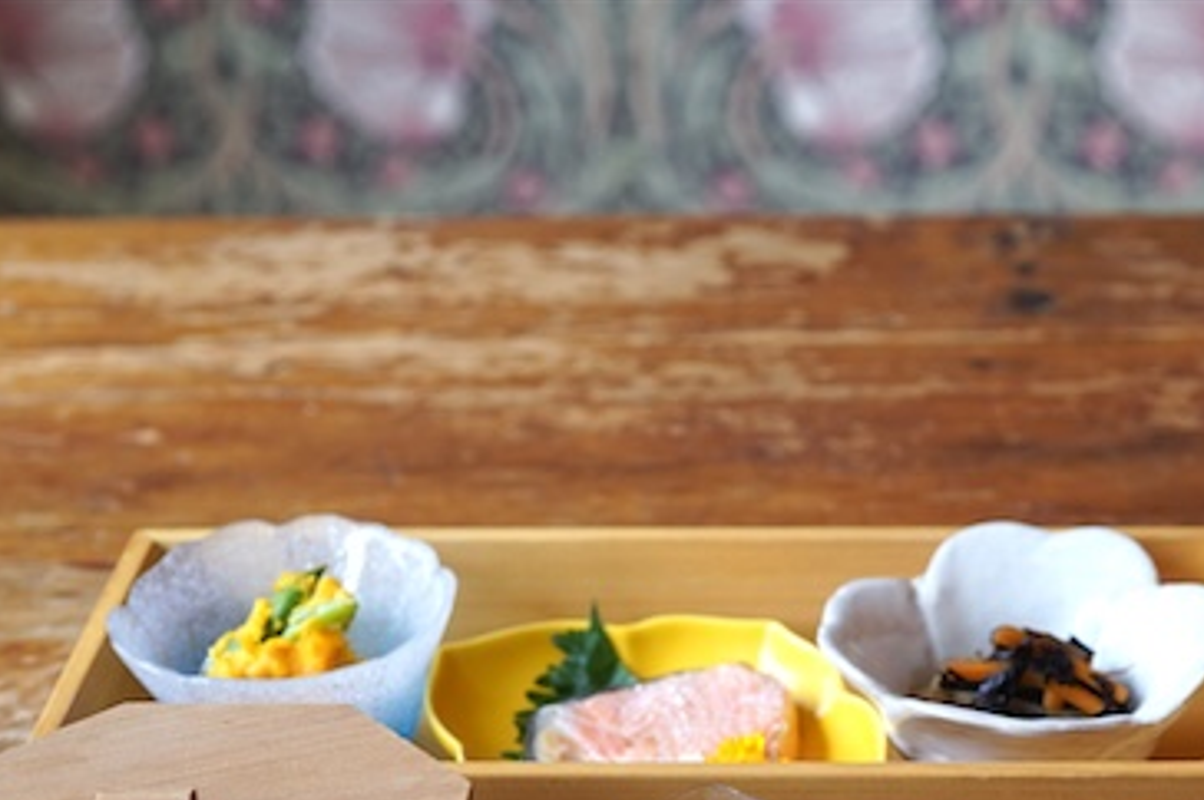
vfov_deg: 13.6
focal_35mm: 99
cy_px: 790
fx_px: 3308
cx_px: 996
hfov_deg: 20.4
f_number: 4.5
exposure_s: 1/125
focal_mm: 50
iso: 200
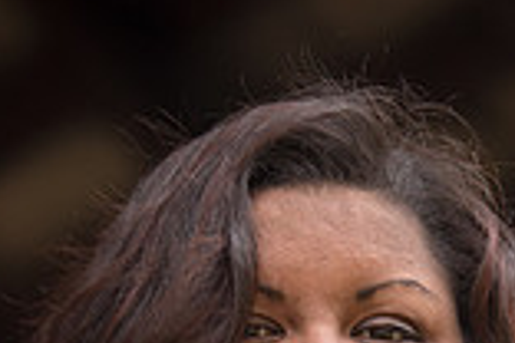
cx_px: 383
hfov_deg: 5.3
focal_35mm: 391
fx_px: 5593
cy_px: 506
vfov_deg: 3.5
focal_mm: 105
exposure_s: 1/60
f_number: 2.8
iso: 400
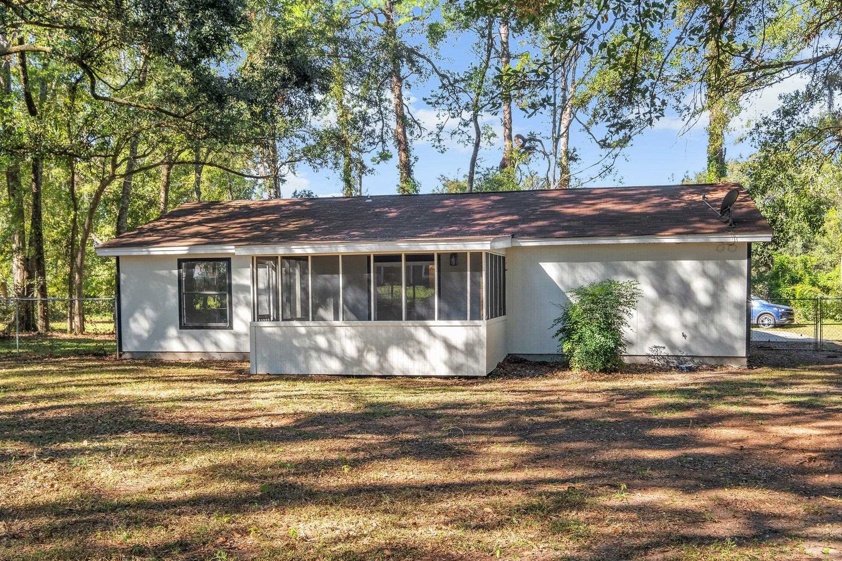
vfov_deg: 38.9
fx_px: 795
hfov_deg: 55.8
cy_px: 285
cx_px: 427
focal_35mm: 34
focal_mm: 21.9
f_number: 8
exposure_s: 1/125
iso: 250
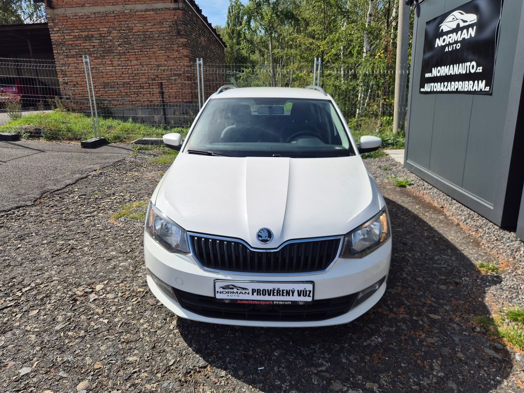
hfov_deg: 73.9
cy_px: 196
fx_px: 348
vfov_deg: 58.9
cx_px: 262
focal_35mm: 23
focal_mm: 5.4
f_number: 1.8
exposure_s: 1/2036
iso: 25
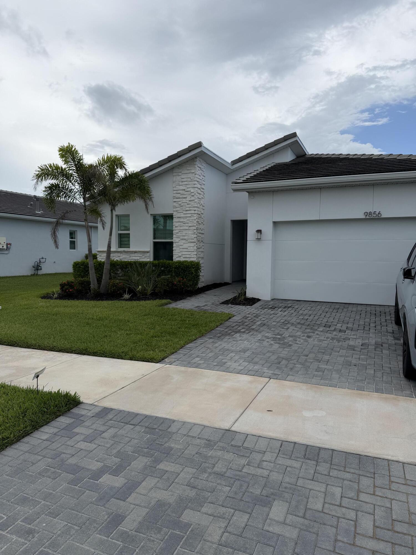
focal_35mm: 24
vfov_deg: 71.6
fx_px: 385
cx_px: 208
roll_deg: -0.4
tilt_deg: -3.3
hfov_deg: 56.8
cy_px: 278
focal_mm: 6.76
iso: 80
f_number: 1.78
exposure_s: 1/5319
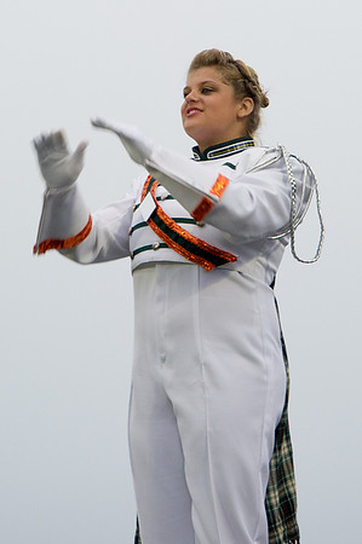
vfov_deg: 11.9
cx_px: 166
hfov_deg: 7.9
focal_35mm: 173
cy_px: 149
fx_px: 2616
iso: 640
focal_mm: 78
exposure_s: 1/160
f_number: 6.3
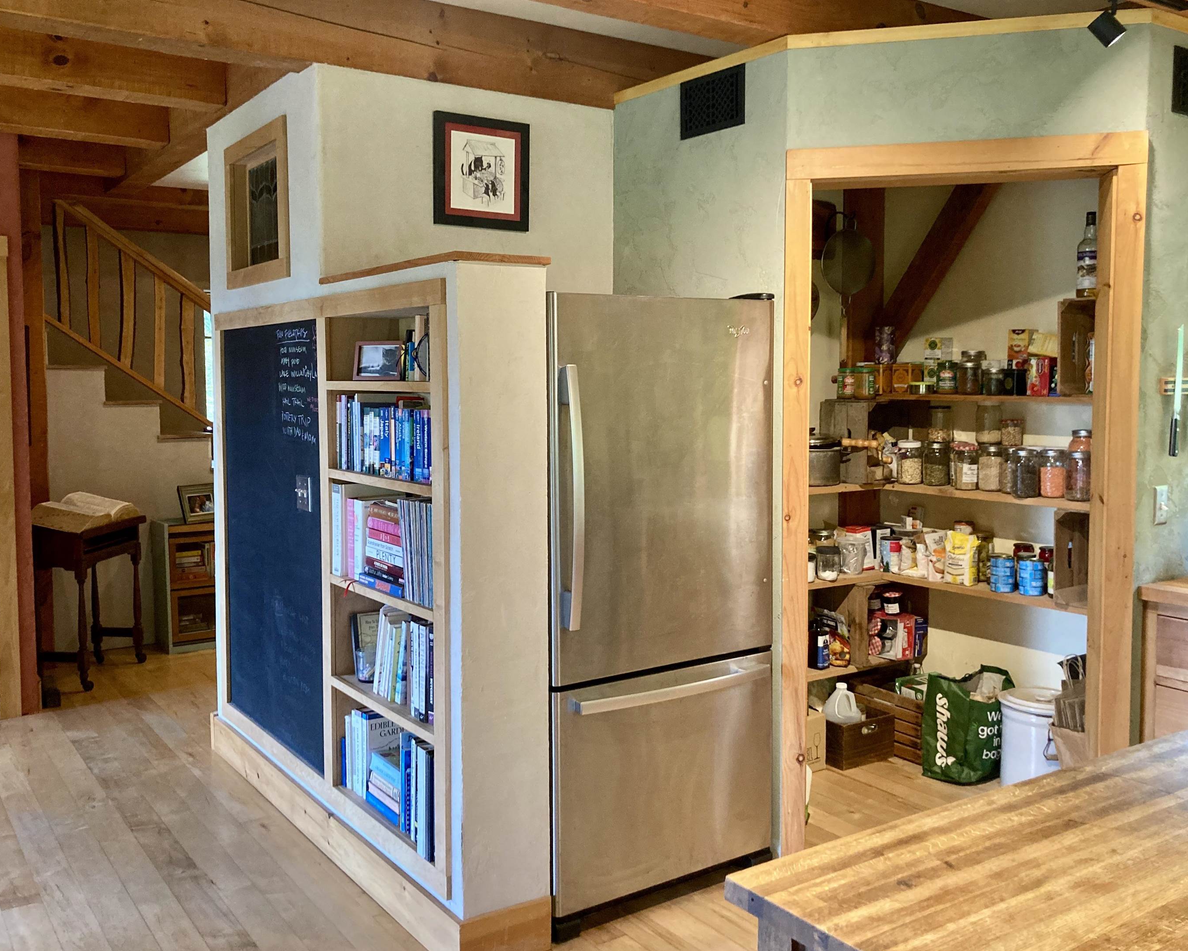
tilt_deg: -3.7
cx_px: 535
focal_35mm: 31
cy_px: 463
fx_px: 1090
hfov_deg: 57.1
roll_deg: -1.0
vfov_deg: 47.1
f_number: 1.8
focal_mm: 3.99
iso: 250
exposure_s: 1/60
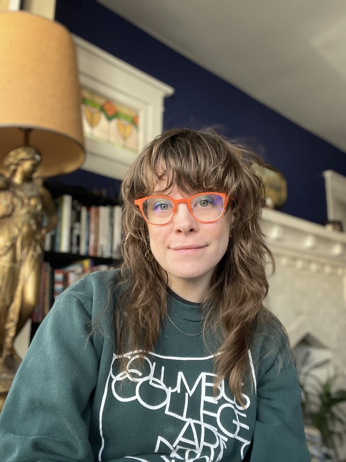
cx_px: 173
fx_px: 400
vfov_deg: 60.0
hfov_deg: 46.8
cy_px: 231
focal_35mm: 30
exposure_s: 1/60
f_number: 2.2
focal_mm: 2.71
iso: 200
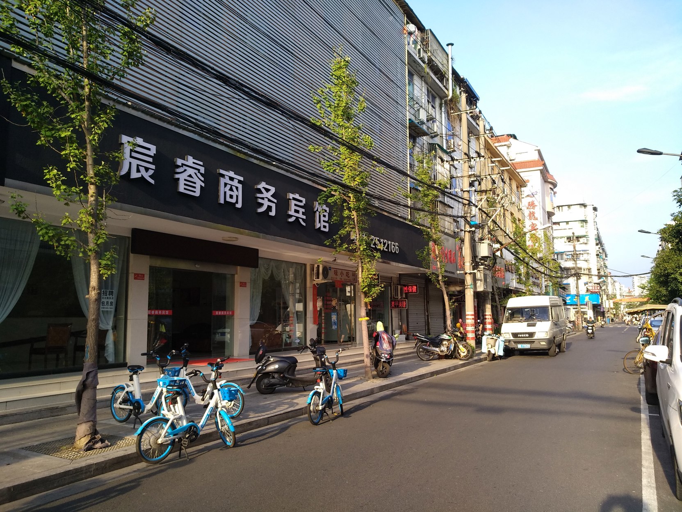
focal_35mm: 22
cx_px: 341
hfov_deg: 76.4
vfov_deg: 61.1
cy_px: 256
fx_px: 433
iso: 125
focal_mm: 3.81
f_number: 2.2
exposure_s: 1/209
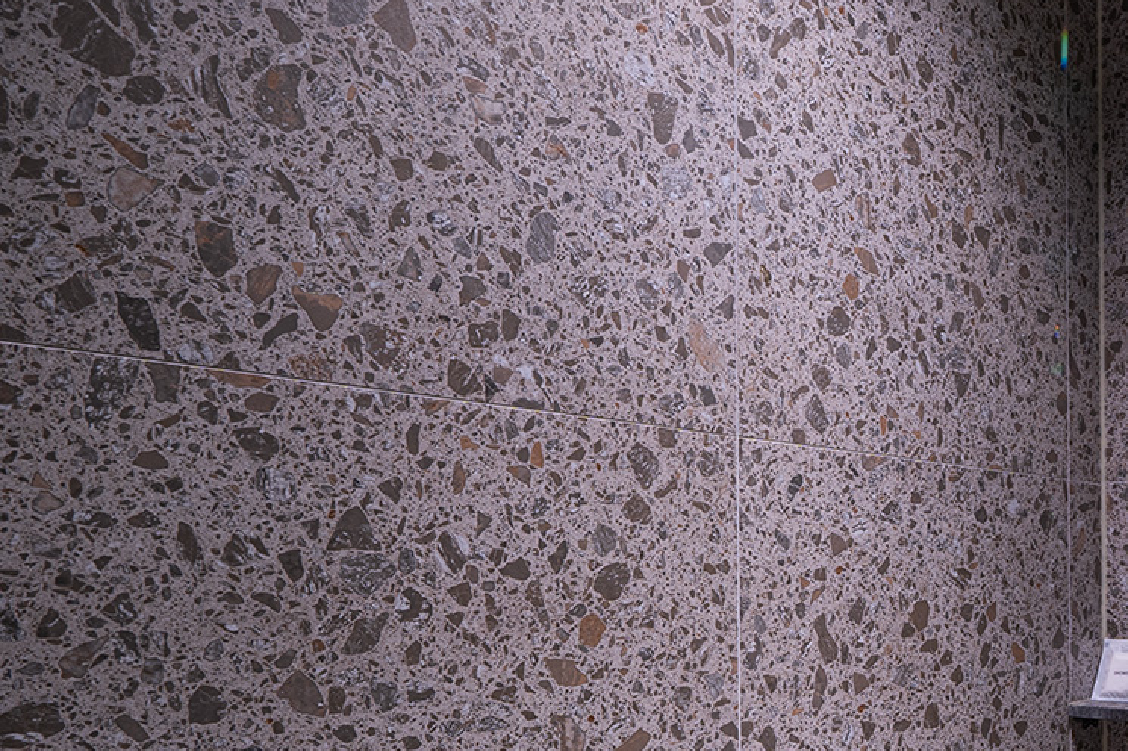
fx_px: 1033
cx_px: 1054
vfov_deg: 38.7
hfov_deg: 49.7
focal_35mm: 33
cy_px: 576
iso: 100
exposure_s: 2.5
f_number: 10
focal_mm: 12
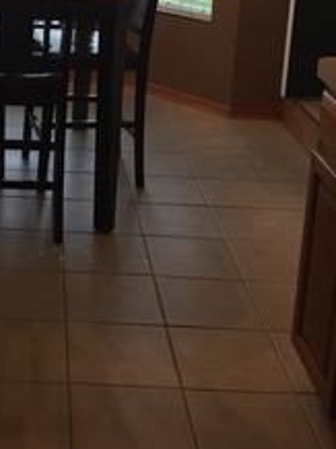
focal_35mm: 64
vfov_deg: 28.6
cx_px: 47
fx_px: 830
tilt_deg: -11.2
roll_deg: -2.9
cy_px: 12
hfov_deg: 22.4
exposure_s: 1/30
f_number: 2.2
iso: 40
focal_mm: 4.15
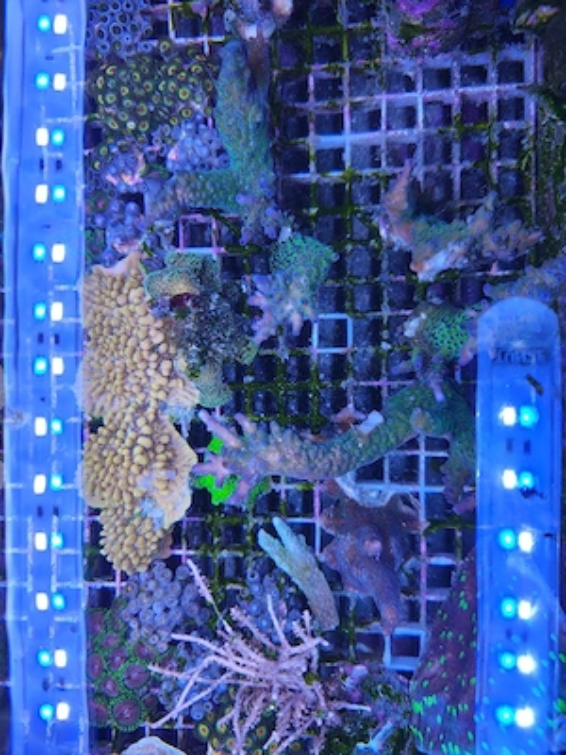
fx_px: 545
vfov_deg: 69.4
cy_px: 378
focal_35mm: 25
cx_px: 283
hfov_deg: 54.9
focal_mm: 5.89
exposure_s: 1/120
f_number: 1.4
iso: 259
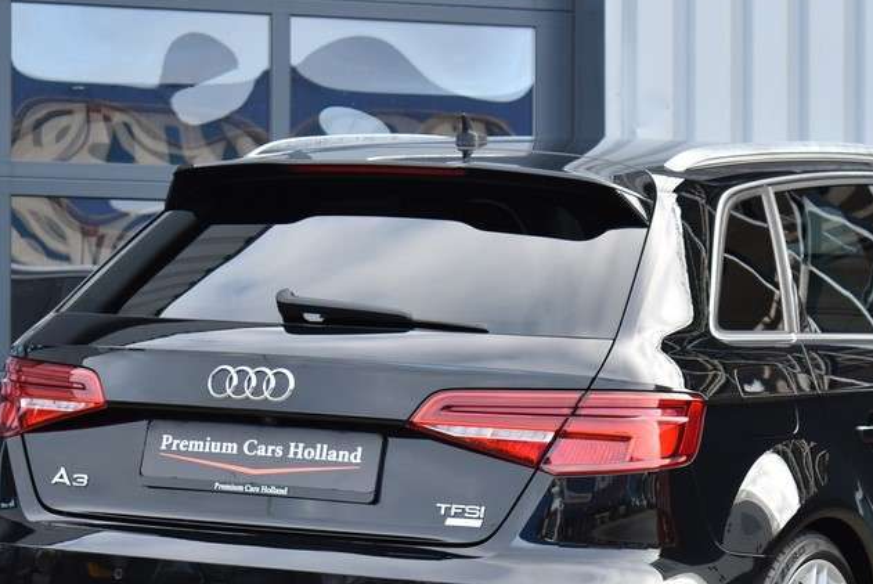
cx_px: 576
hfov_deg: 15.3
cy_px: 461
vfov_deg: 10.2
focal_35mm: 134
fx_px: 3248
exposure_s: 1/125
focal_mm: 55
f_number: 5.6
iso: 400
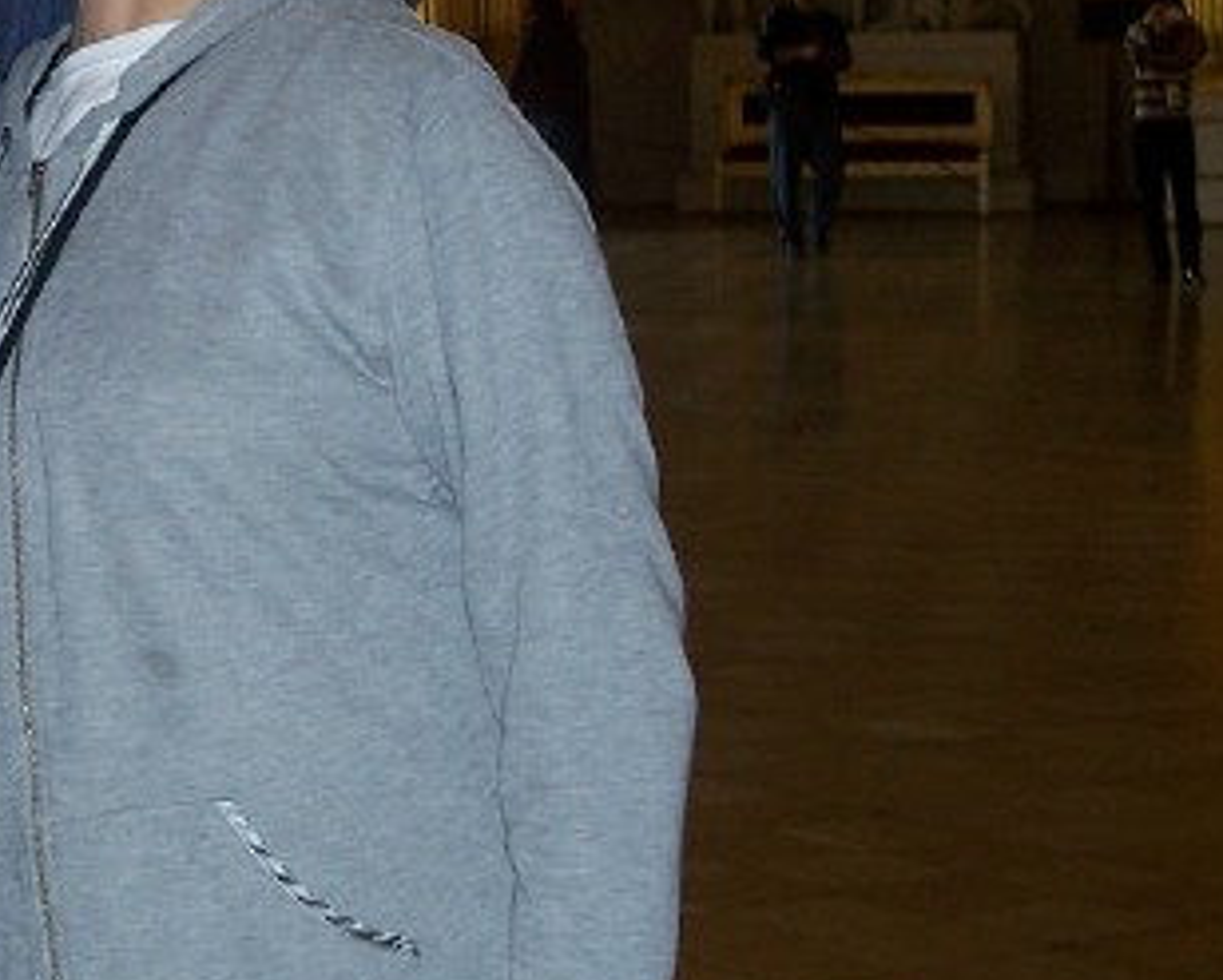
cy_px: 274
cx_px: 36
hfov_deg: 15.7
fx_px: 4348
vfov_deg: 12.8
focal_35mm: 120
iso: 125
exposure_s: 1/60
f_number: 2.8
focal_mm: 7.8
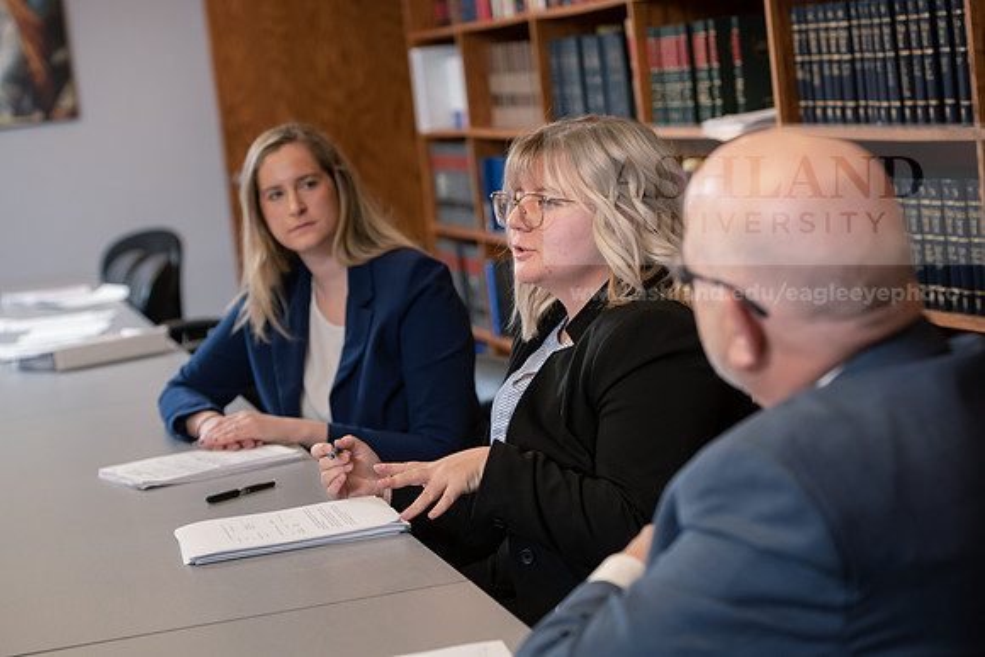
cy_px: 328
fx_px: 2326
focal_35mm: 85
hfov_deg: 23.9
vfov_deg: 16.1
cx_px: 492
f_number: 4
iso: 1000
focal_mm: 85
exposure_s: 1/125
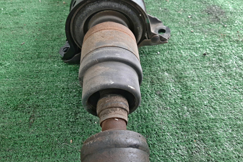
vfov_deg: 46.4
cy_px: 76
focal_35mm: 28
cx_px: 121
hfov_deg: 65.5
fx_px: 189
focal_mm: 3.93
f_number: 1.7
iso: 230
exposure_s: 1/50
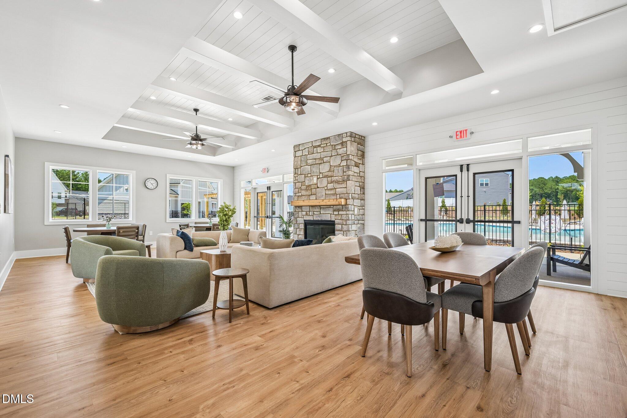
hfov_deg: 98.5
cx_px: 314
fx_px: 270
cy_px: 209
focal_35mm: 16
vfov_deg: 75.5
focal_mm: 15.5
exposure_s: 1/40
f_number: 8
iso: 100
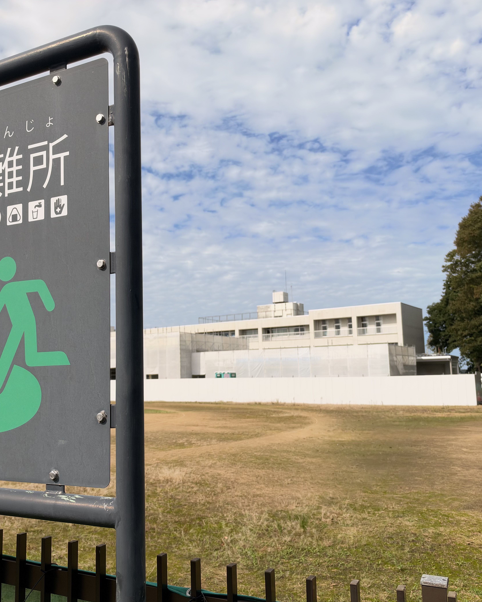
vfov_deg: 55.7
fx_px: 571
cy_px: 306
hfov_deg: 45.1
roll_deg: +0.7
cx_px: 160
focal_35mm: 32
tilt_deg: +7.4
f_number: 1.8
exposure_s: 1/7143
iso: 64
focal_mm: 6.93
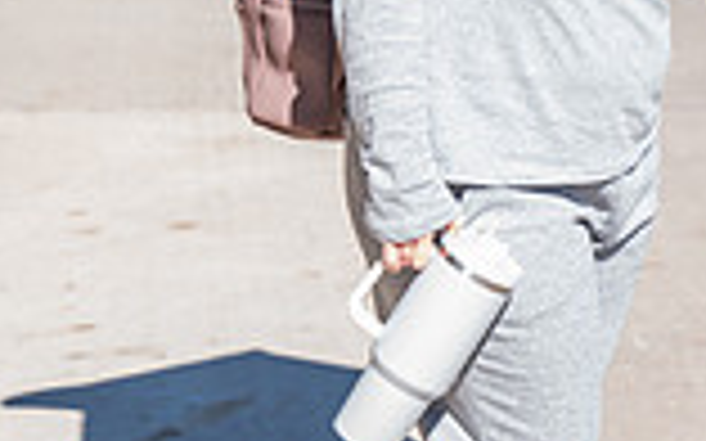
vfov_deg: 6.4
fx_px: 3943
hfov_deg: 10.2
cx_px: 553
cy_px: 9
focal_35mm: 205
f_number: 4
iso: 100
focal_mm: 70
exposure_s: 1/200
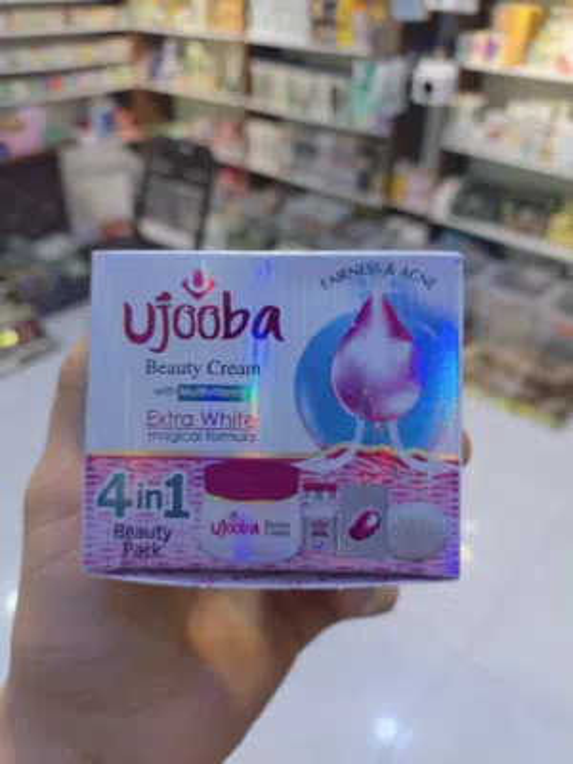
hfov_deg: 58.9
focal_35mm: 23
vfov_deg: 73.9
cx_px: 286
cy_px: 382
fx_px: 508
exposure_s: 1/50
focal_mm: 4.71
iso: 238
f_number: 1.79
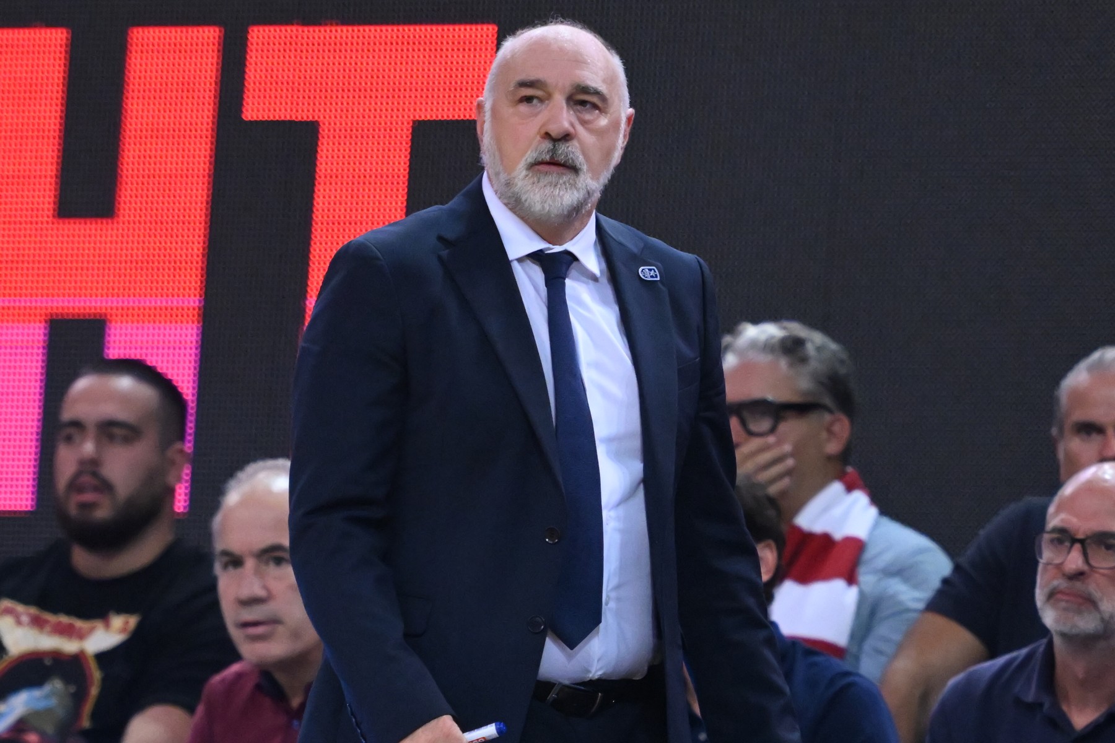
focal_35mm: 180
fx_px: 5575
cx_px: 558
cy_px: 372
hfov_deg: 11.4
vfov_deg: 7.6
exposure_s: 1/1000
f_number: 2.8
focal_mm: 180
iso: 5000
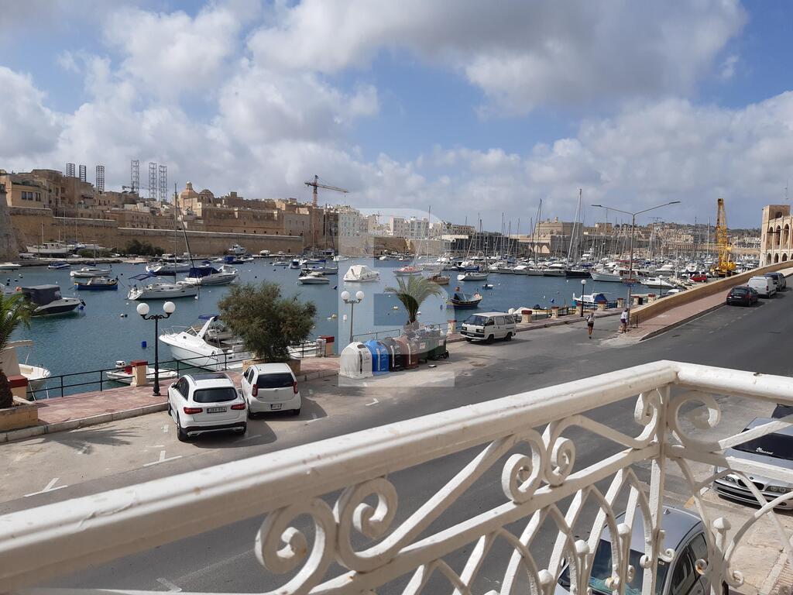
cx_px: 396
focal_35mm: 26
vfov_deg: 53.1
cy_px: 298
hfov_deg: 67.3
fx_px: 596
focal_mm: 3.92
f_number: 1.7
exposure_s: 1/3378
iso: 40
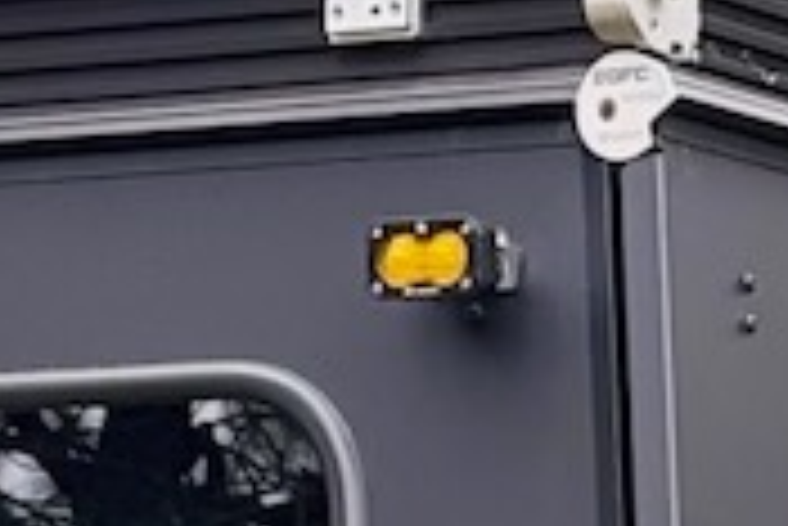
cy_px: 1650
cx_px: 783
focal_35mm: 365
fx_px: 7996
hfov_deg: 5.6
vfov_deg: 3.7
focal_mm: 6.76
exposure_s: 1/455
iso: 64
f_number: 1.78
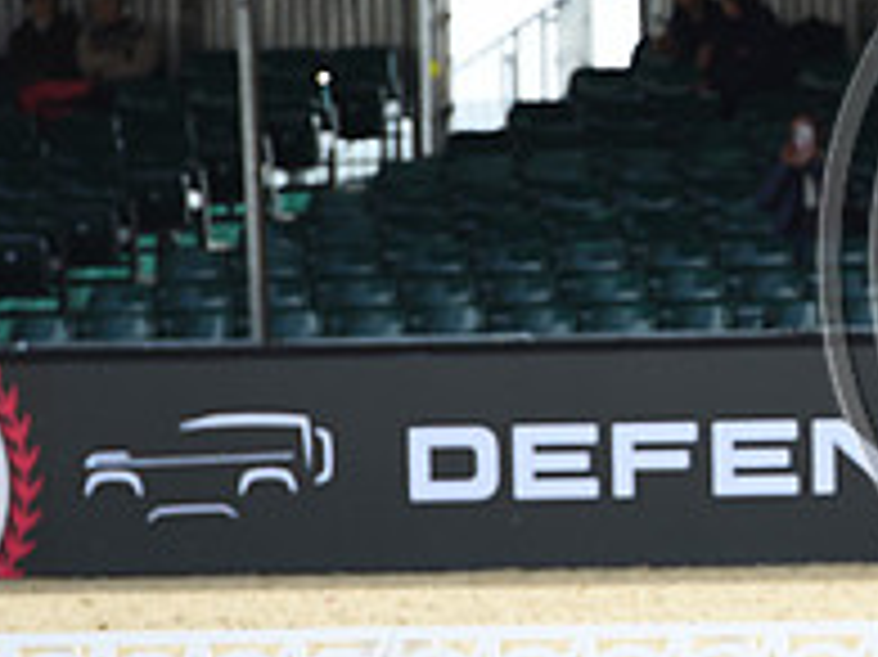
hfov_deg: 3.5
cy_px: 198
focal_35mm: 573
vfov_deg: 2.6
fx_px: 14525
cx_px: 1234
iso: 400
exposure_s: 1/1250
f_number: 4.5
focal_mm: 200
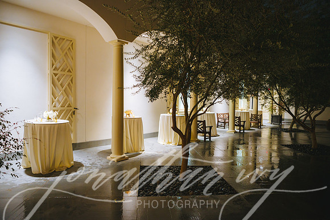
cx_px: 165
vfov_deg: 53.1
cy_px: 110
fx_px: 220
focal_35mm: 24
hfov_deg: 73.8
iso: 1250
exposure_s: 1/30
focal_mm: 24
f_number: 2.8
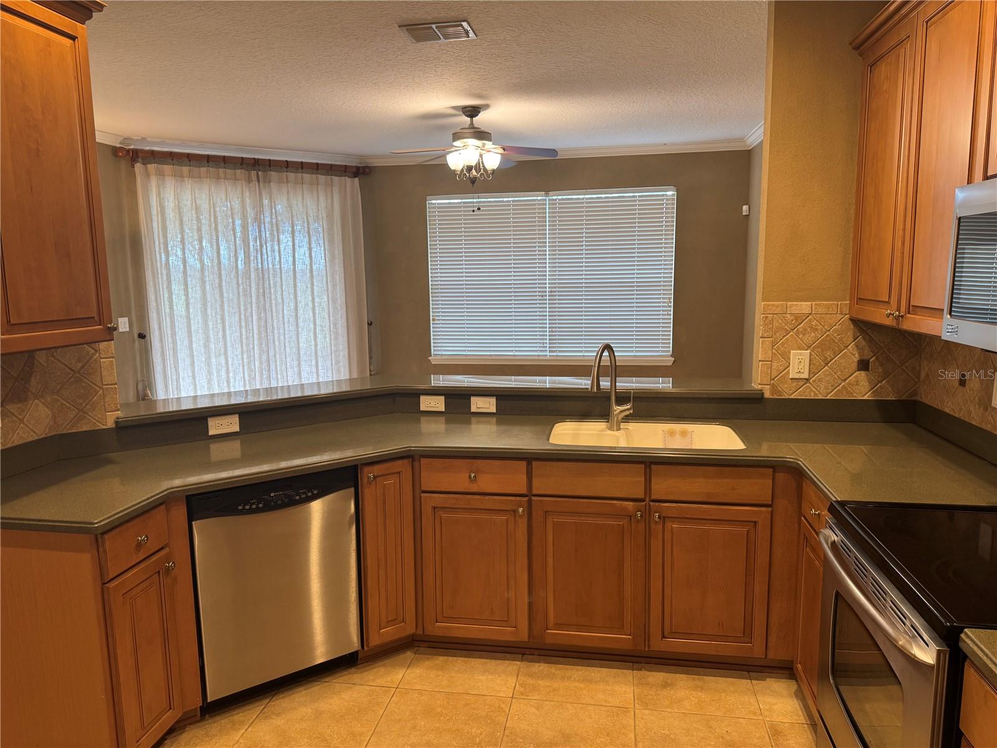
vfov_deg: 56.8
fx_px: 691
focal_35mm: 24
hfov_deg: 71.6
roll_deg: +0.3
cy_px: 374
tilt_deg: -8.9
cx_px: 498
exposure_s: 1/60
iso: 125
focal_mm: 6.76
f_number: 1.78
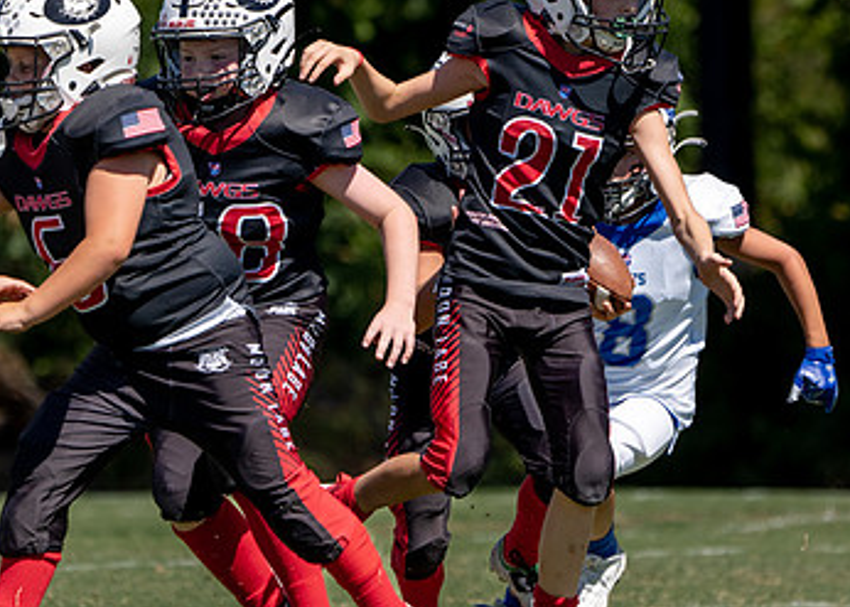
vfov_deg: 2.2
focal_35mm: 646
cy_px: 263
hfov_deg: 3.1
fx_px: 15592
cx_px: 530
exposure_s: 1/2000
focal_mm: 306
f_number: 5.6
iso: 320
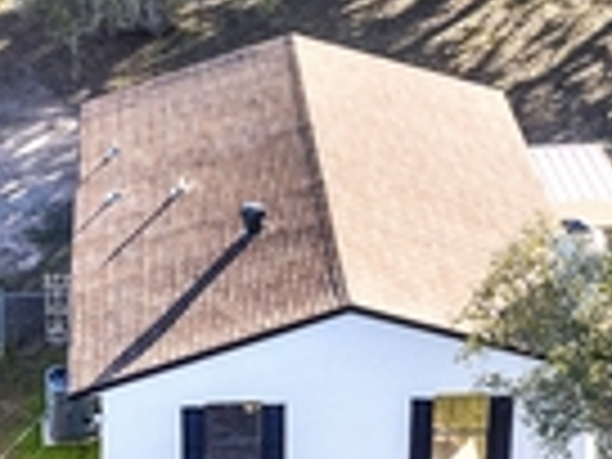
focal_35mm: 113
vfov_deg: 13.1
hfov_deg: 17.4
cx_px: 252
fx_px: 1998
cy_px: 155
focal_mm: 12.29
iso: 400
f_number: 2.8
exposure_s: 1/2000
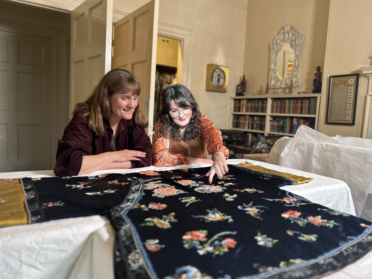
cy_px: 140
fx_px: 279
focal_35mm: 26
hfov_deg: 67.3
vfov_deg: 53.1
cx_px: 186
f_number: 1.5
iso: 160
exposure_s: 1/50
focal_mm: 5.7
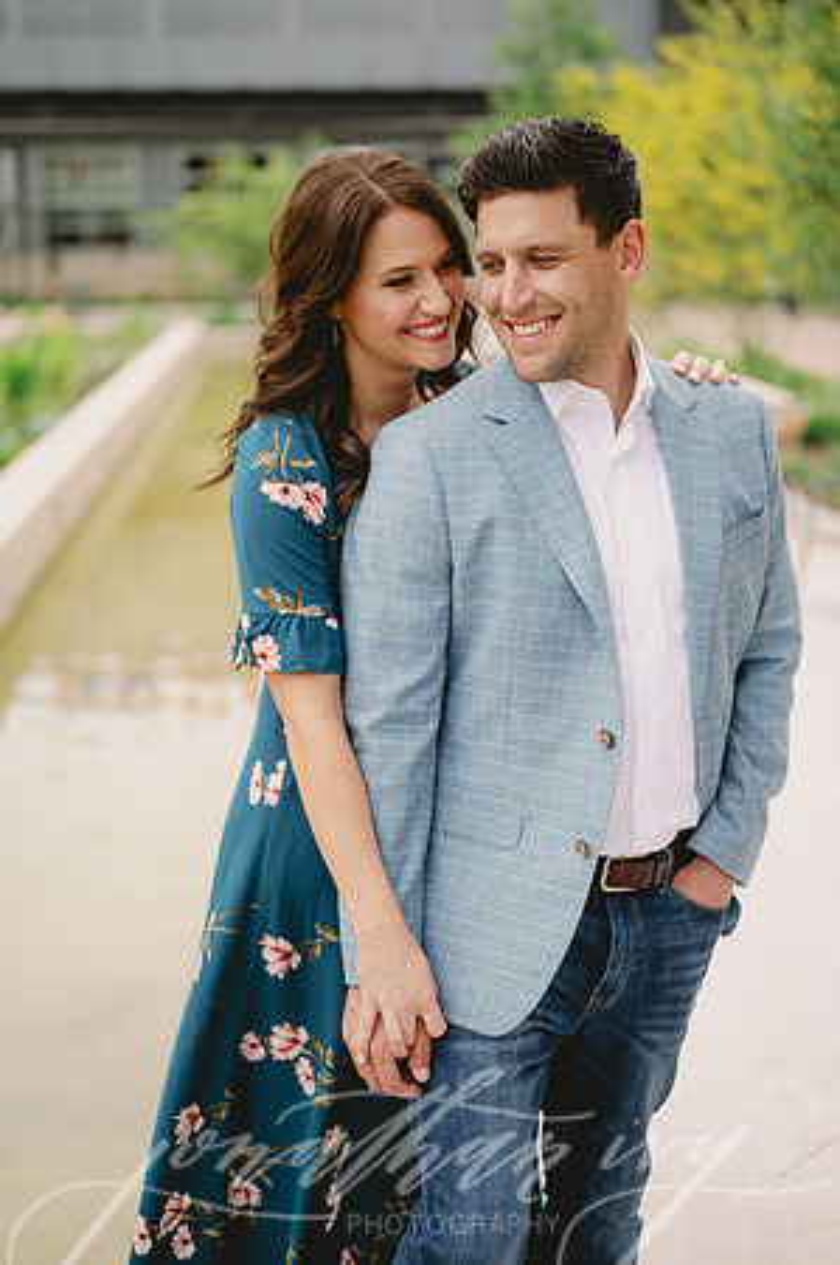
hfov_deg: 26.9
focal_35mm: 50
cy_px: 632
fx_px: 1754
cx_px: 420
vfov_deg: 39.6
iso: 100
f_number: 2
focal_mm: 50
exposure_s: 1/640
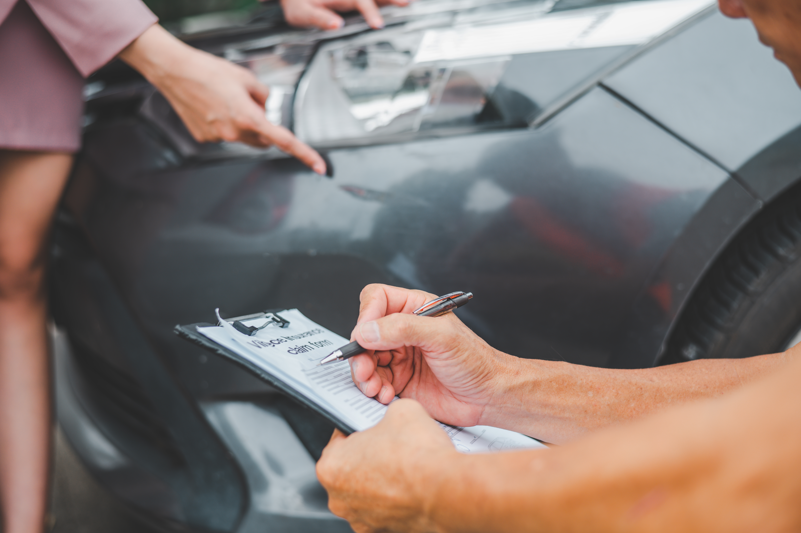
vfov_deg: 27.0
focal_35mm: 50
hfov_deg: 39.6
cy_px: 266
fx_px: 1112
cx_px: 400
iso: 140
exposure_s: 1/1000
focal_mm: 50
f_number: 2.8
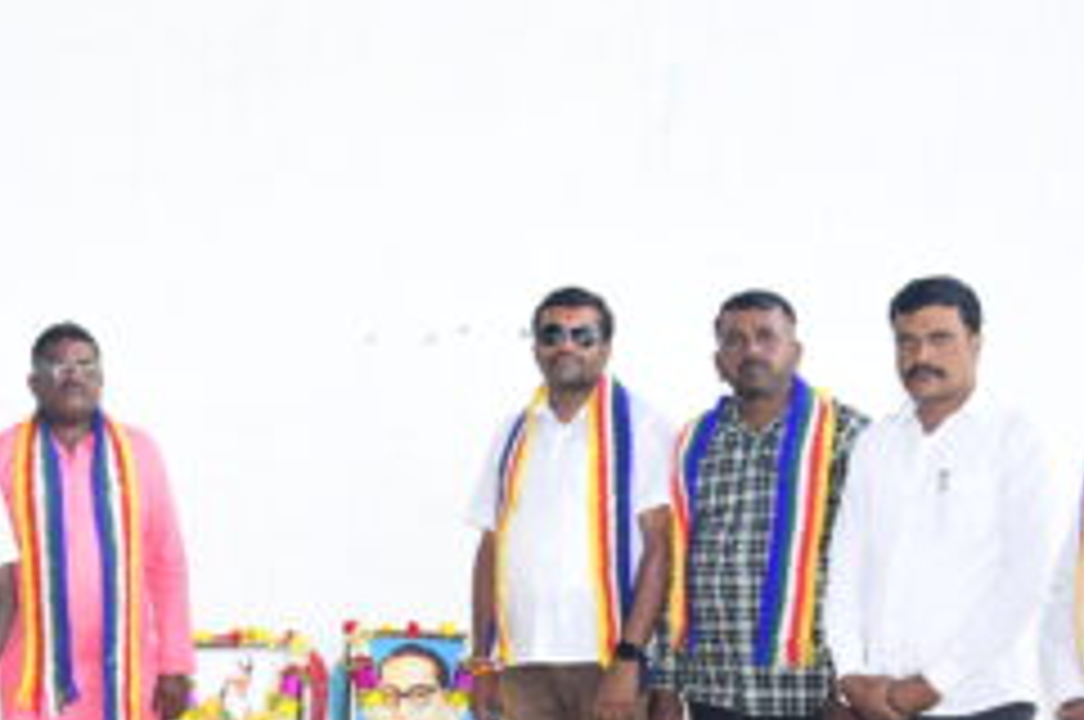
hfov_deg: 34.0
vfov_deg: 23.2
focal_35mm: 58
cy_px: 486
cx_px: 315
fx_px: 1744
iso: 1250
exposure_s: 1/125
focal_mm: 21
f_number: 7.1
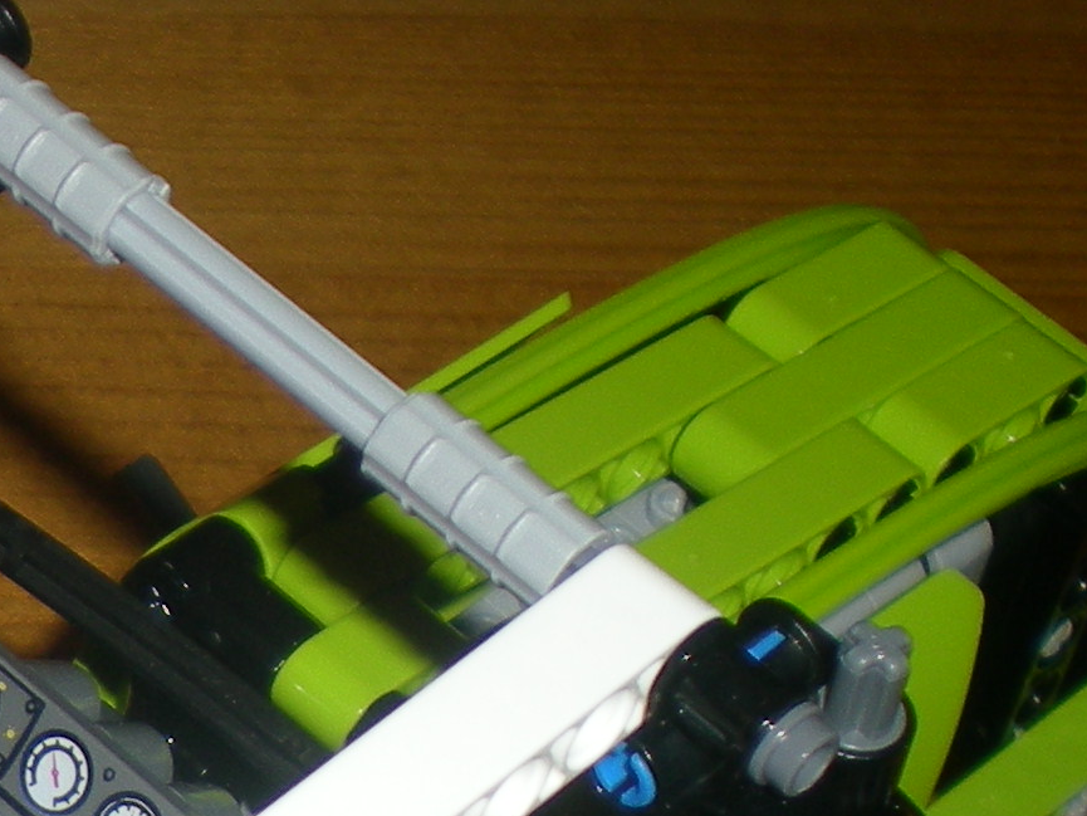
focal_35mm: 135
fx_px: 4240
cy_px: 1076
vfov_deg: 10.7
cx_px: -334
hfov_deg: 14.0
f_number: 3.1
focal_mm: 6.3
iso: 50
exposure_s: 1/60
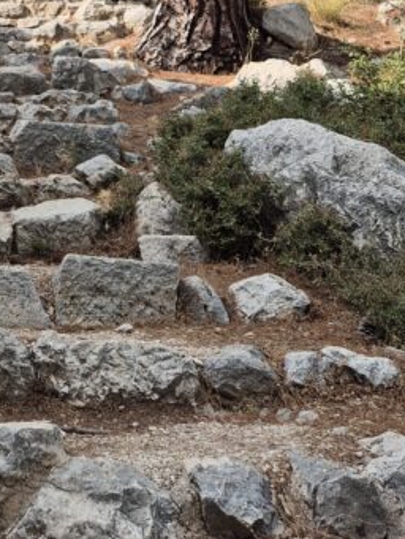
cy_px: -155
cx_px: -108
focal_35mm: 69
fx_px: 1076
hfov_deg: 19.8
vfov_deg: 24.6
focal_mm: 5.4
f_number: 1.8
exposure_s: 1/1092
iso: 25
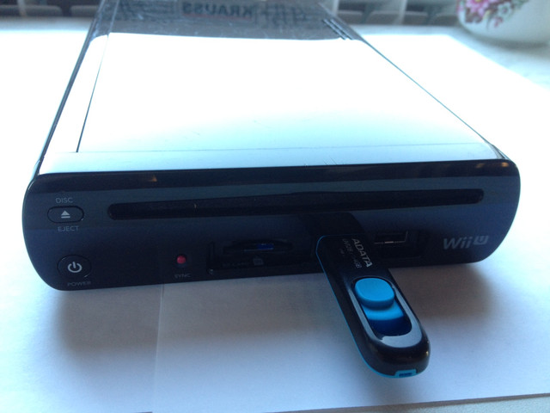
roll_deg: -2.4
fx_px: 556
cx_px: 275
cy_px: 206
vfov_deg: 40.7
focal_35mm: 35
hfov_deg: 52.6
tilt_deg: -30.3
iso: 80
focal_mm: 4.28
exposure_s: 1/20
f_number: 2.4
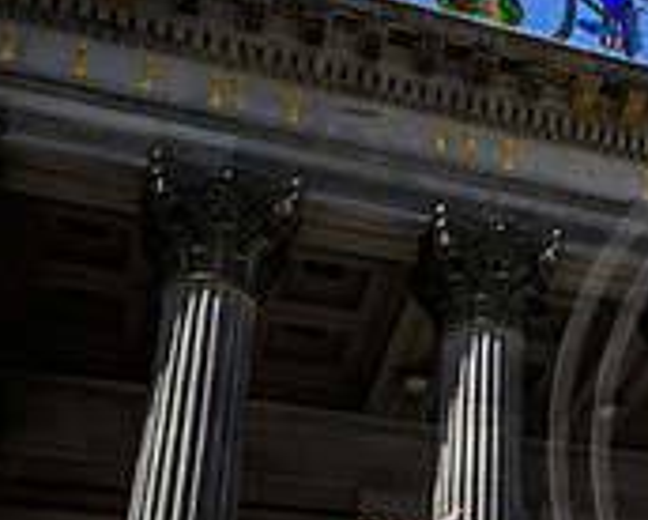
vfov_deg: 19.9
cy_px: 447
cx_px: 938
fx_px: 1459
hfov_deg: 21.5
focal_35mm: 76
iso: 500
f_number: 6.3
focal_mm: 24
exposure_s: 1/2500
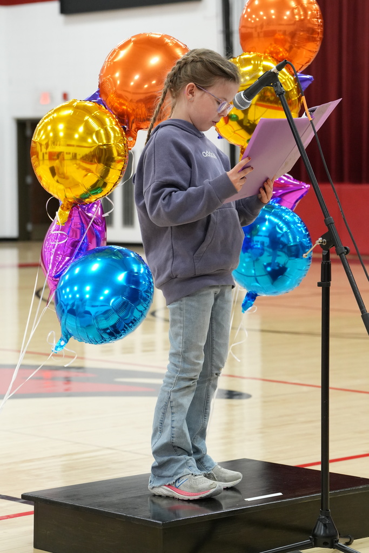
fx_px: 1683
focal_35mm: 110
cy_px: 276
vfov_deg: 18.7
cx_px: 184
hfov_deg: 12.5
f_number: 4
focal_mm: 73
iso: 2500
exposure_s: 1/200
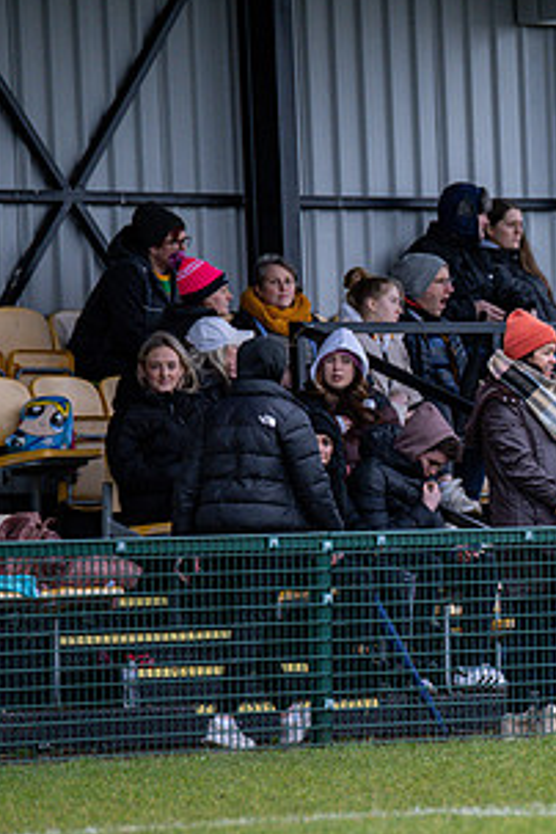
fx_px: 13297
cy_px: 516
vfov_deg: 3.6
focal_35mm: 574
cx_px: 751
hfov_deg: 2.4
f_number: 2.8
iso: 1400
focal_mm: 300
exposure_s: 1/400
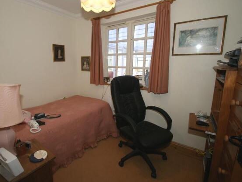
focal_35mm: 17
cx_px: 101
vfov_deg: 74.7
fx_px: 119
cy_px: 88
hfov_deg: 90.2
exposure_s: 1/60
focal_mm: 10
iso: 400
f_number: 5.6
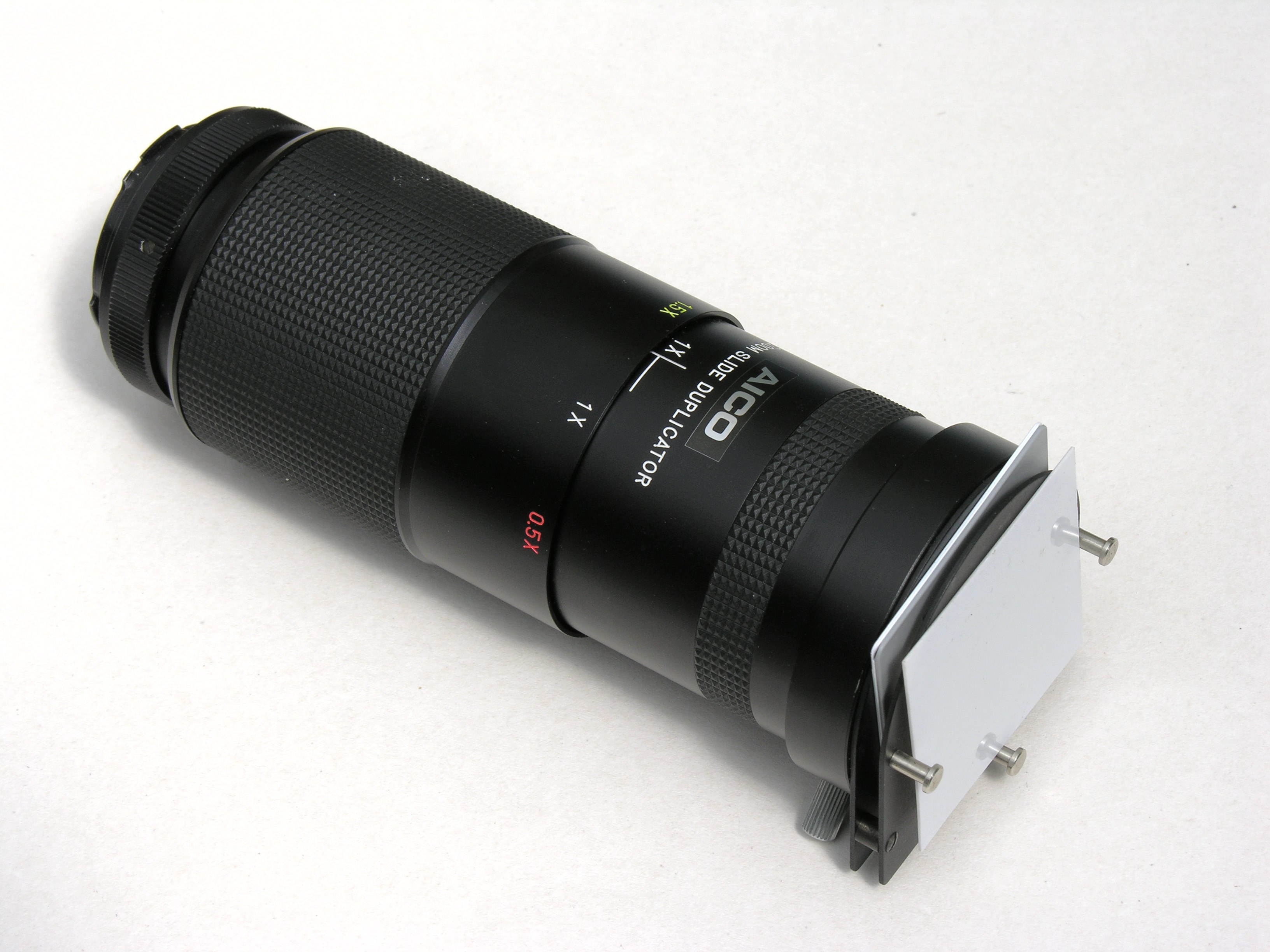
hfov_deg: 18.9
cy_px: 476
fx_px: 3816
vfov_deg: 14.2
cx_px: 635
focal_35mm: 104
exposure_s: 1/150
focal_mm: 26.5
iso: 50
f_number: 7.4
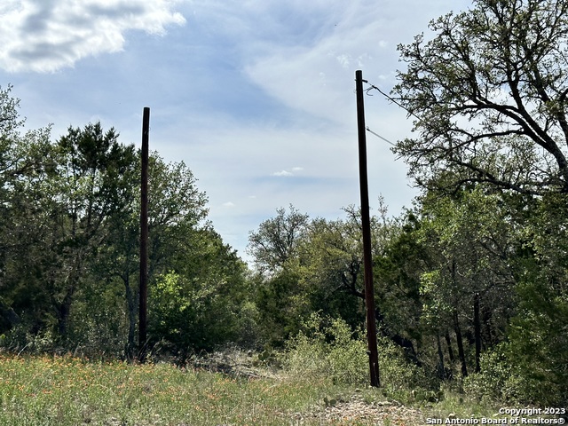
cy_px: 213
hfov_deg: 39.7
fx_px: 788
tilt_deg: +7.5
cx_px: 284
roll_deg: +1.1
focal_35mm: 48
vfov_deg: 30.3
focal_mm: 6.86
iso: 64
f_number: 1.78
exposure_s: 1/9804
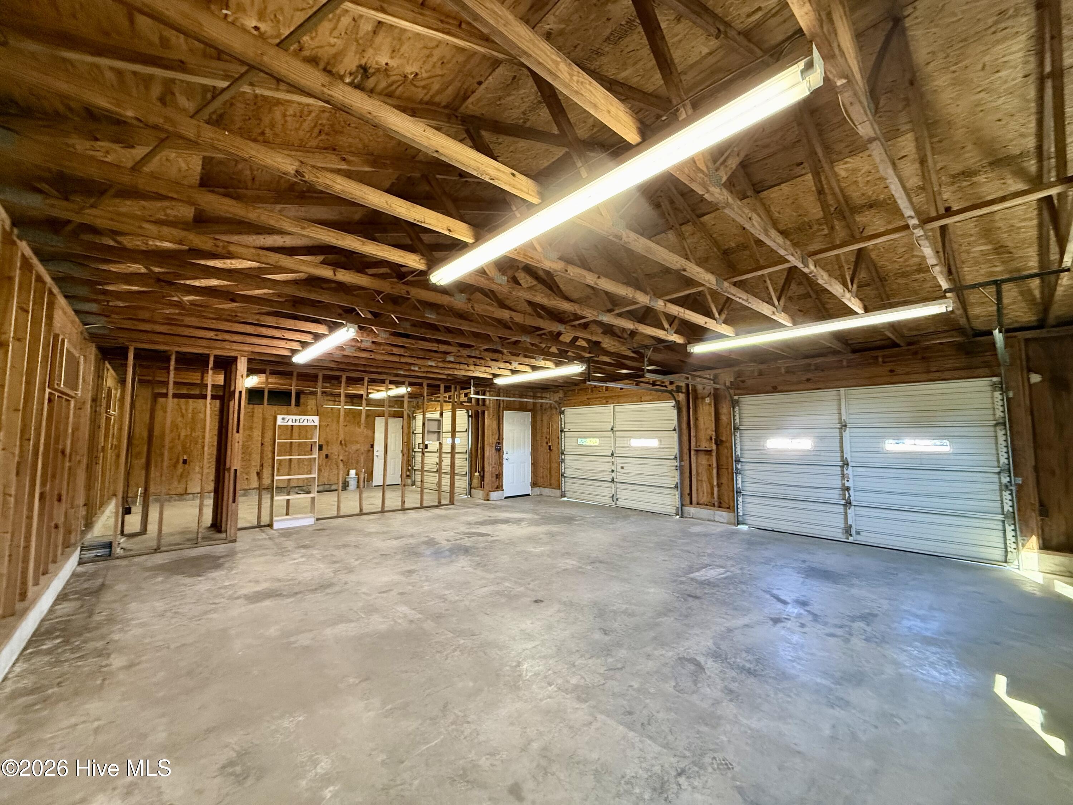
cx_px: 536
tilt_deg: +5.0
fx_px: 434
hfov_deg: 102.1
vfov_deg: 85.7
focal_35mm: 14
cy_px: 402
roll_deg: -0.3
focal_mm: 2.22
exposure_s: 1/120
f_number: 2.2
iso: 640
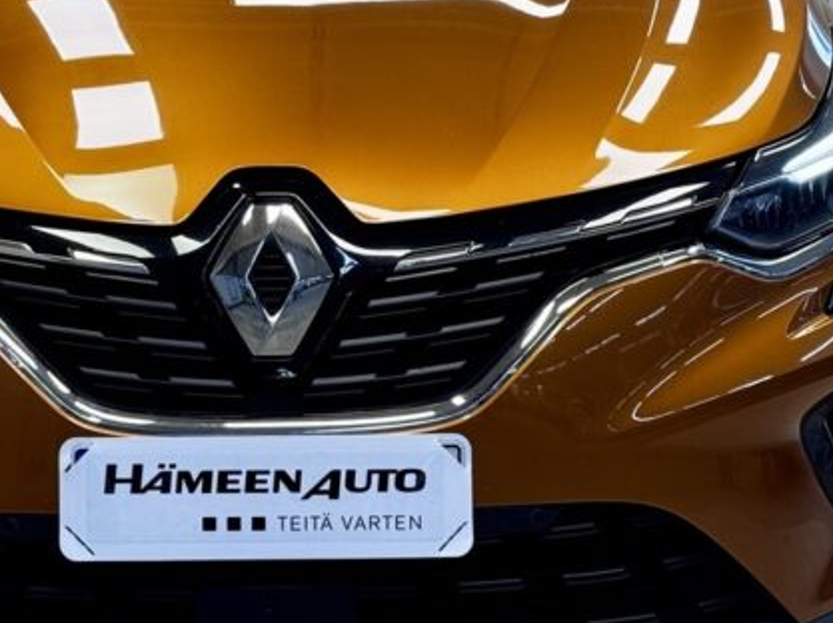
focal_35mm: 118
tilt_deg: -9.5
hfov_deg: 16.7
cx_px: 272
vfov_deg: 12.5
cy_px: 164
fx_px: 2837
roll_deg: +0.9
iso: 100
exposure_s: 1/100
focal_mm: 6.76
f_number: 1.78
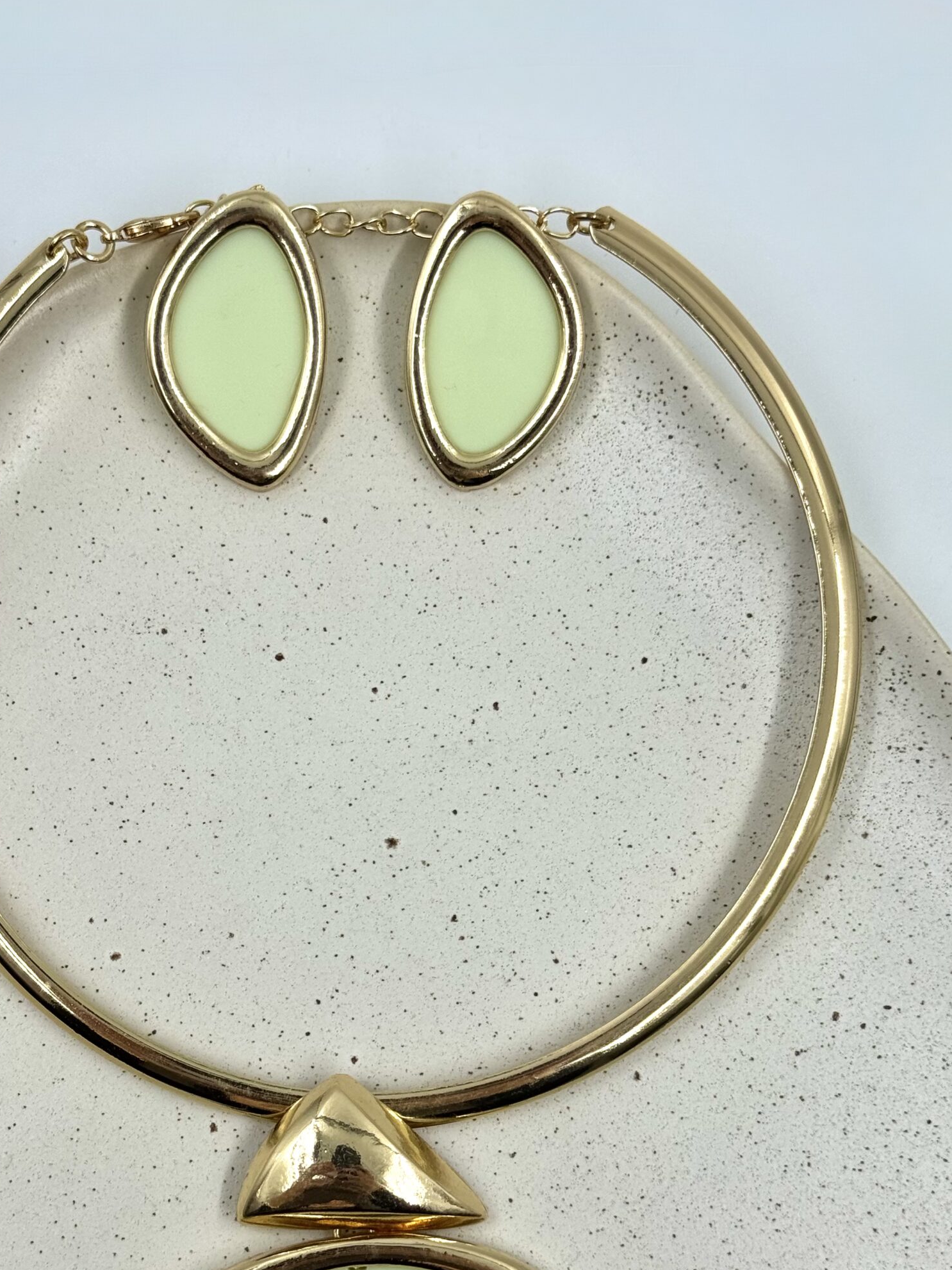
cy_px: 806
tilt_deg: -84.6
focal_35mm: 62
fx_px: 2274
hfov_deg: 23.6
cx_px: 401
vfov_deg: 31.0
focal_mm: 6.76
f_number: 1.78
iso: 64
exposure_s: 1/888
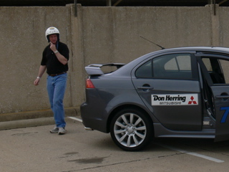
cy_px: 52
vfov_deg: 17.9
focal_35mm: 82
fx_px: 542
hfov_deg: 23.1
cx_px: 213
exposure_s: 1/250
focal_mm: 8.7
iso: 80
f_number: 5.6
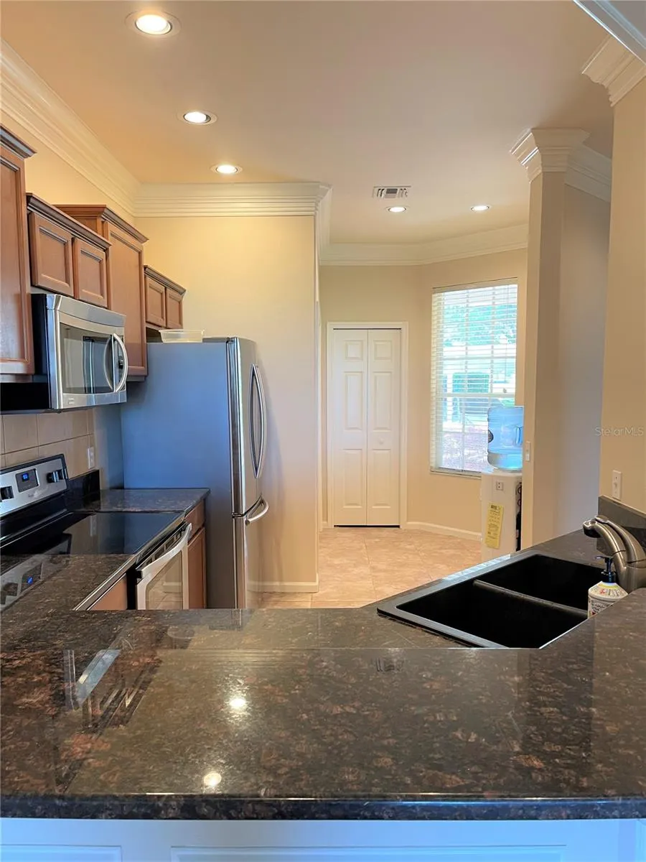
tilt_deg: -4.1
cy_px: 431
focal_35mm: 26
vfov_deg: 67.3
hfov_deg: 53.1
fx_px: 647
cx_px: 323
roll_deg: -0.6
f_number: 1.6
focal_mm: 5.1
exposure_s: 1/60
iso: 125
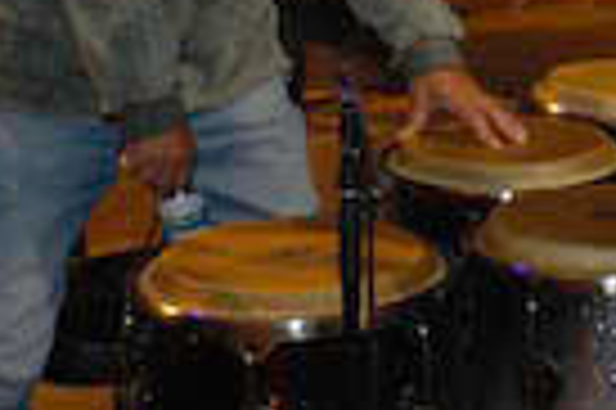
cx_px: 558
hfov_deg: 16.4
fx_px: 2102
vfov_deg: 10.8
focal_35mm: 123
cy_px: -153
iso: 800
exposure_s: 1/160
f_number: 5
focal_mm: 28
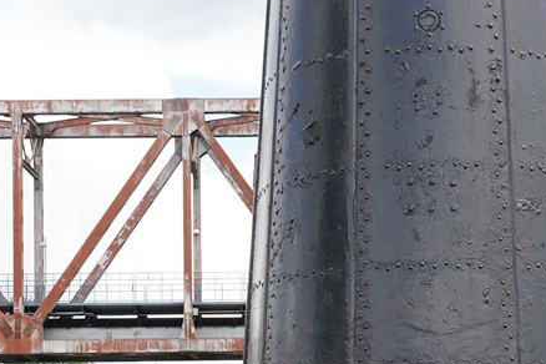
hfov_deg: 16.0
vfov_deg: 10.5
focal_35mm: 128
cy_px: 433
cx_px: 393
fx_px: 1941
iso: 100
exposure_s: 1/100
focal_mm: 28
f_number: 9
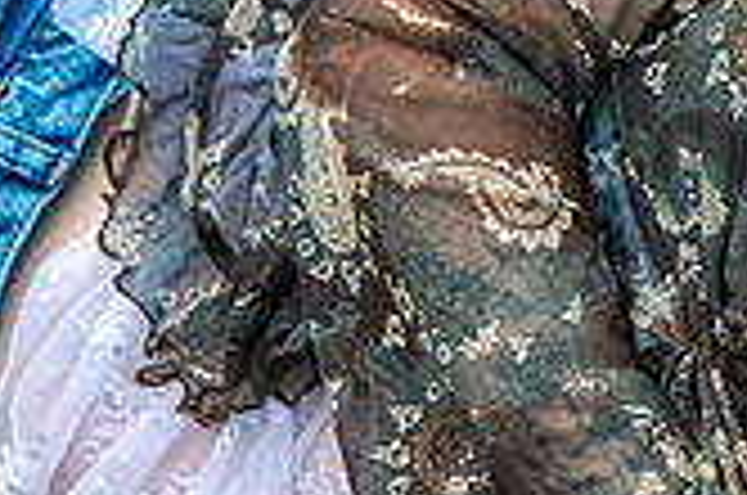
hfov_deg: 7.7
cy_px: 92
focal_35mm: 261
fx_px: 5405
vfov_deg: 5.2
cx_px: 1164
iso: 8000
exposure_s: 1/80
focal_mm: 70
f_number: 4
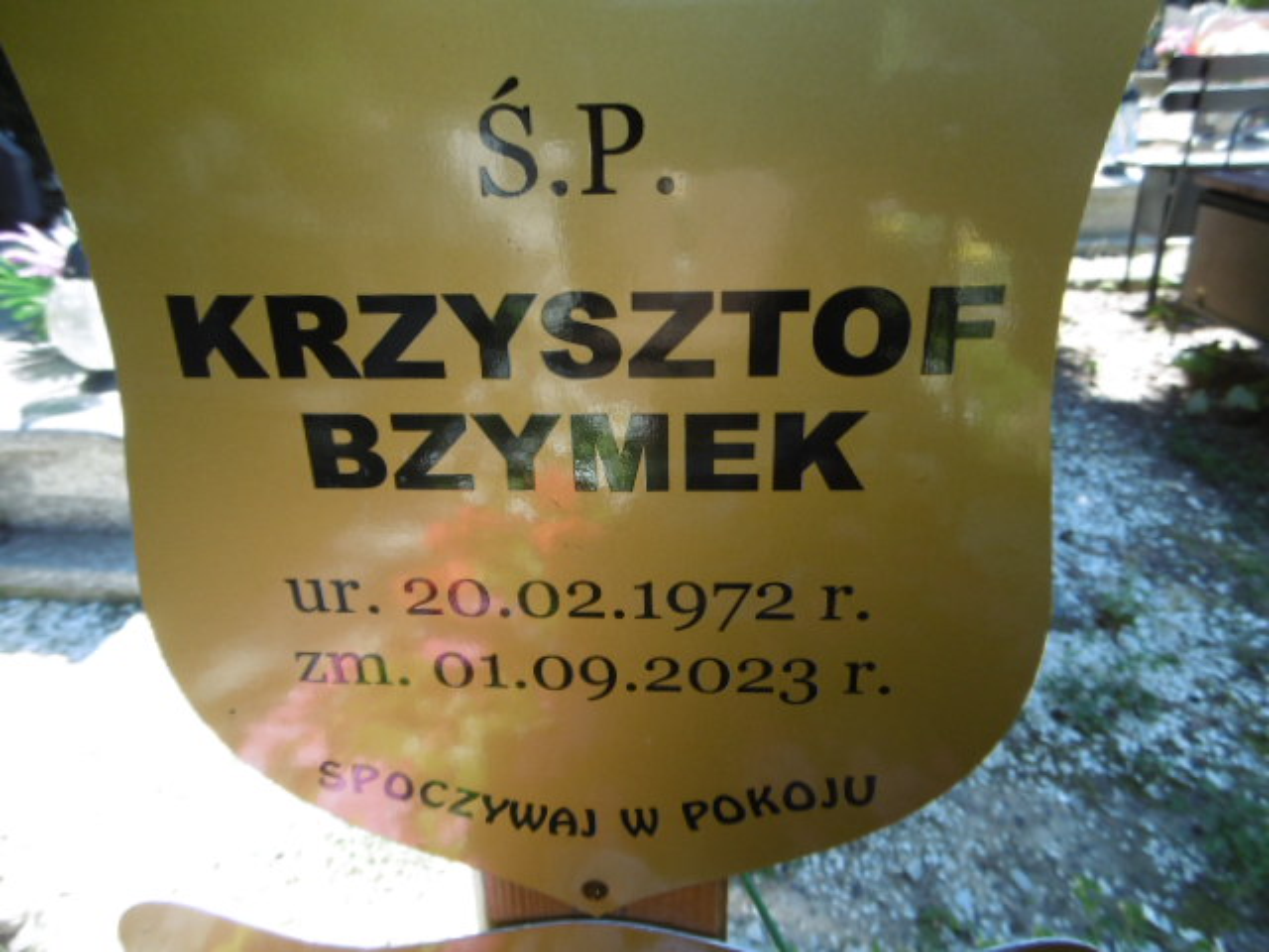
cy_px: 476
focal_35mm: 24
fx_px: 880
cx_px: 634
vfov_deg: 56.8
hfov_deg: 71.6
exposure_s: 1/125
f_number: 3.1
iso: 100
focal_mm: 4.3
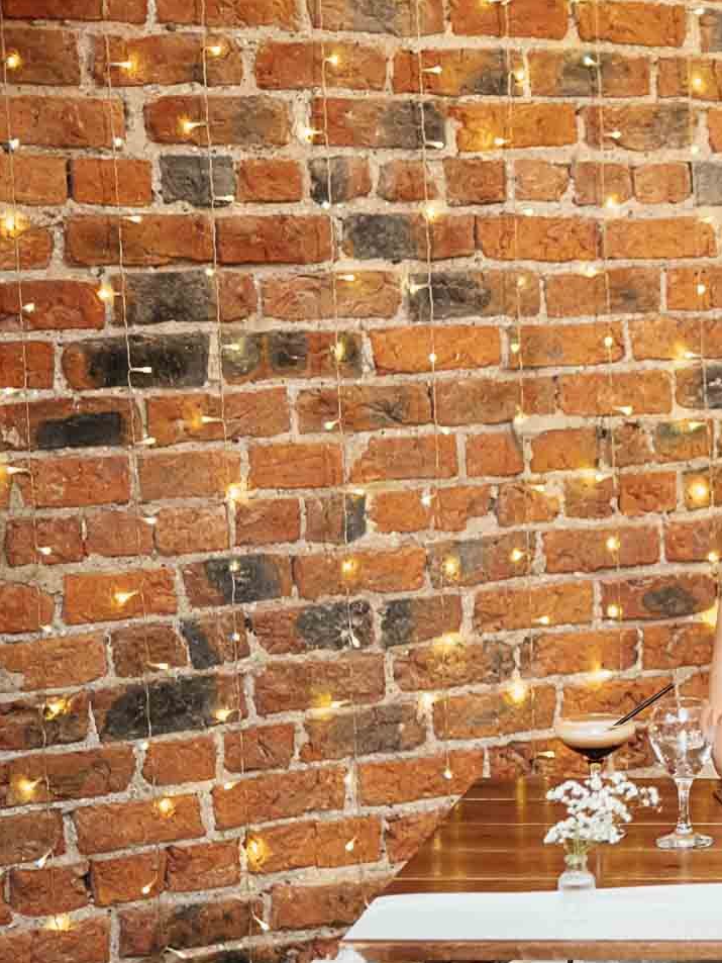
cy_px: 607
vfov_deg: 19.2
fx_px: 2836
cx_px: 1008
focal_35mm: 102
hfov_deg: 13.8
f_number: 1.4
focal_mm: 33
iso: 800
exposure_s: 1/125
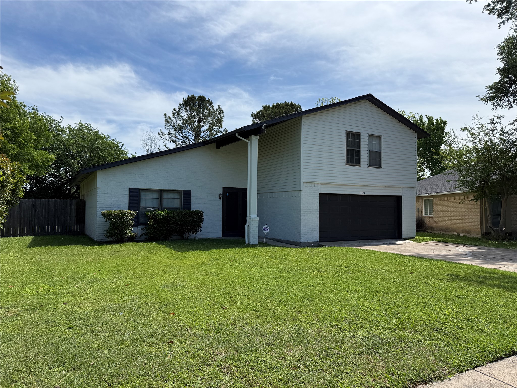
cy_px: 194
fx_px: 358
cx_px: 258
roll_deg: -0.6
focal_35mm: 24
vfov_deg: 56.8
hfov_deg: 71.6
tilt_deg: +2.5
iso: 80
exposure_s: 1/5319
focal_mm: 6.76
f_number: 1.78
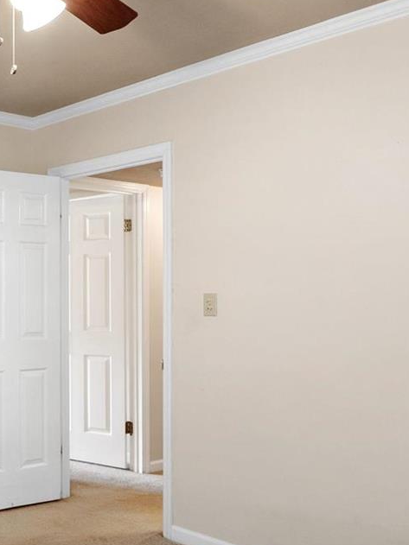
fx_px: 615
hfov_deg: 29.9
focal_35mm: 39
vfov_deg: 47.8
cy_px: 300
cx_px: -114
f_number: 6.3
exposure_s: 1/10
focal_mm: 8
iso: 400
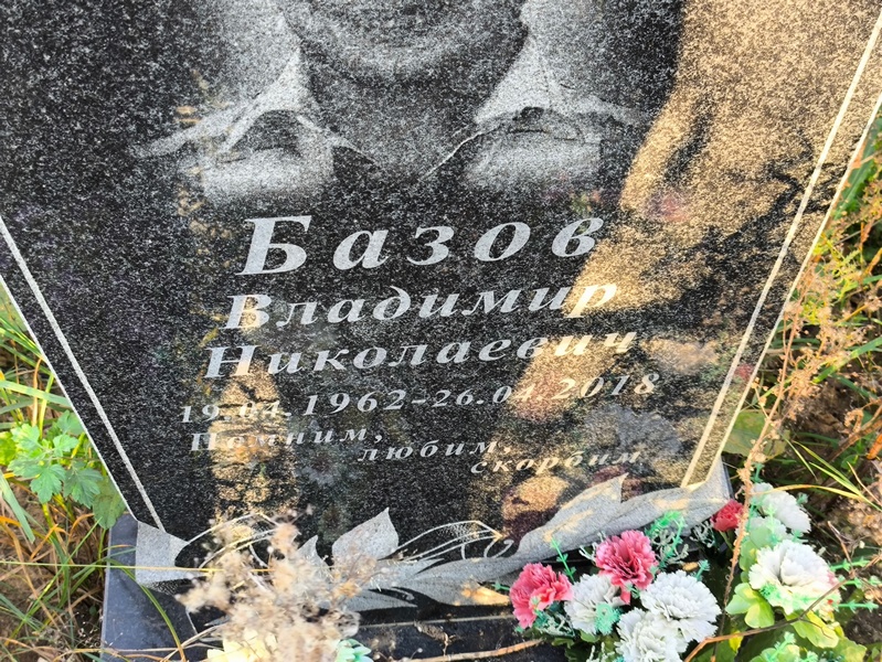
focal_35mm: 50
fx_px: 1275
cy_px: 331
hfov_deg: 38.2
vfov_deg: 29.1
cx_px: 441
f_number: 1.7
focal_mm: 4.71
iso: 64
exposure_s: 1/60
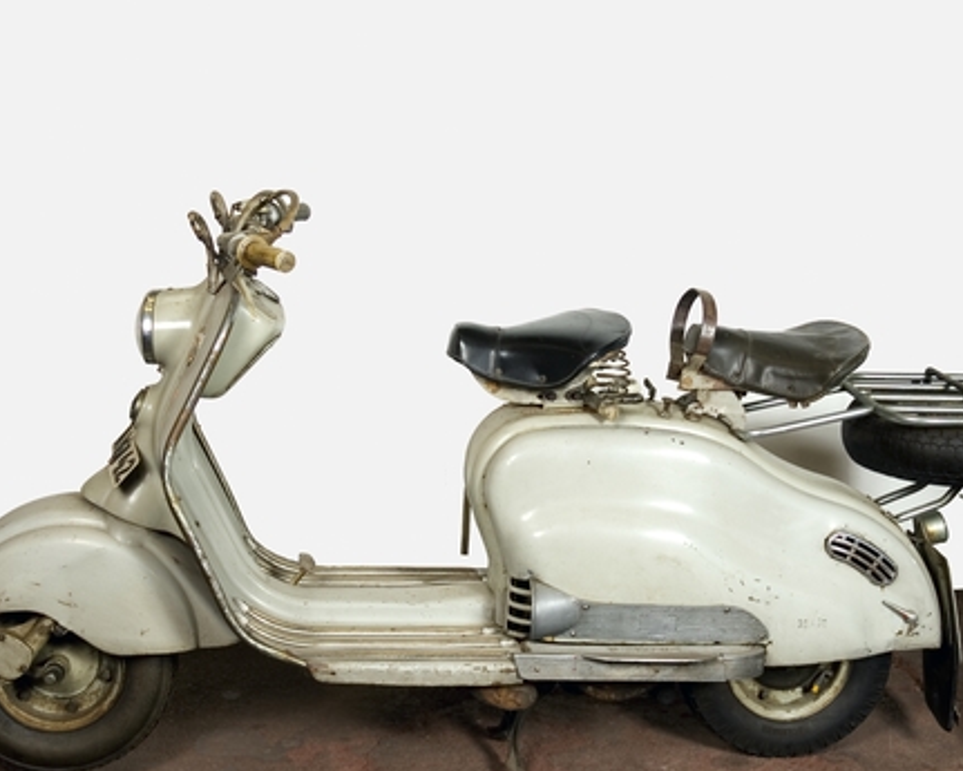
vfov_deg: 25.1
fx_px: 1729
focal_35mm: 61
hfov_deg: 31.1
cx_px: 487
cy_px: 426
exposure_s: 1/10
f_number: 6.7
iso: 200
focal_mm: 31
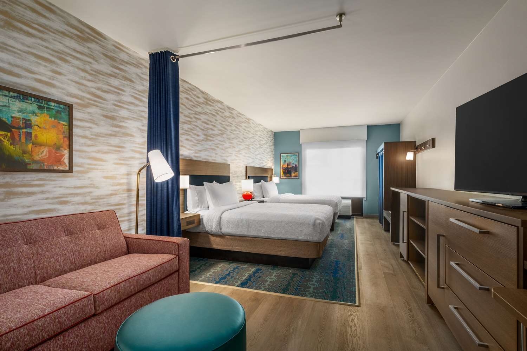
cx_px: 264
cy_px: 176
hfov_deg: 96.7
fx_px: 234
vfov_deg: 73.7
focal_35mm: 16
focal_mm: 10.5
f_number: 8
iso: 320
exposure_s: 1/160
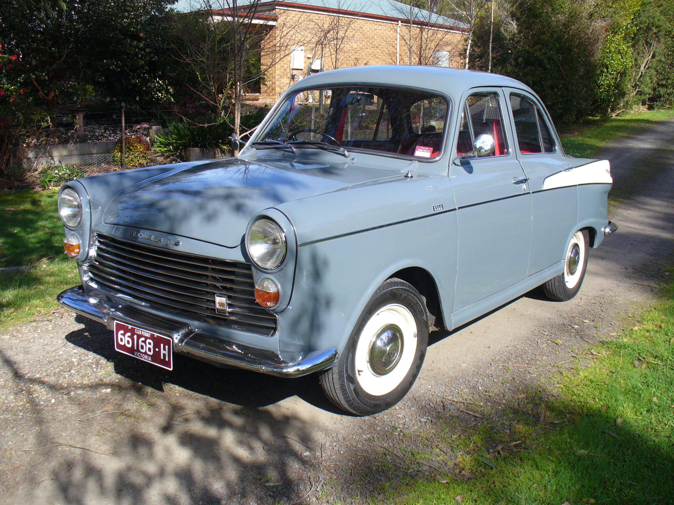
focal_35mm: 37
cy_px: 252
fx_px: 720
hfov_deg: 50.1
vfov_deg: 38.7
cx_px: 337
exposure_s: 1/160
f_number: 5.6
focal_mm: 6.1
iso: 80
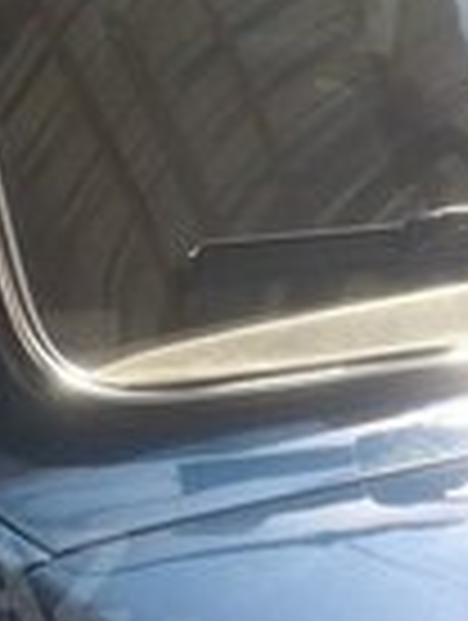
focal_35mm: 104
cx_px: -216
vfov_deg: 18.5
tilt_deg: -24.8
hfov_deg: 13.5
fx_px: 1869
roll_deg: +2.2
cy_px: 580
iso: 32
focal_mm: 4.15
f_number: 2.2
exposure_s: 1/1109
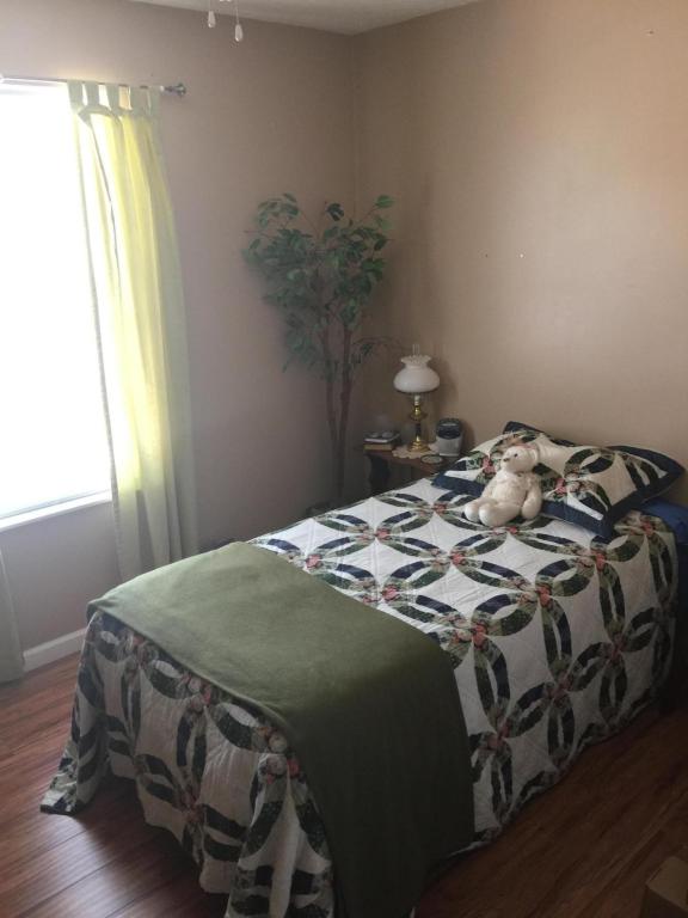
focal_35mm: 29
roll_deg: +2.0
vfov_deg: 61.7
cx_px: 344
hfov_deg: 48.2
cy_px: 459
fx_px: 769
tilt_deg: -17.4
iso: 50
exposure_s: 1/15
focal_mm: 4.15
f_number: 2.2
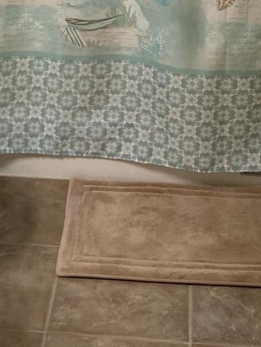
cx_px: 50
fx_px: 975
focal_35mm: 97
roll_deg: -0.1
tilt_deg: -13.5
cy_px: -117
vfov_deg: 18.6
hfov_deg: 15.1
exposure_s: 1/60
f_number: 1.8
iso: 80
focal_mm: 3.99
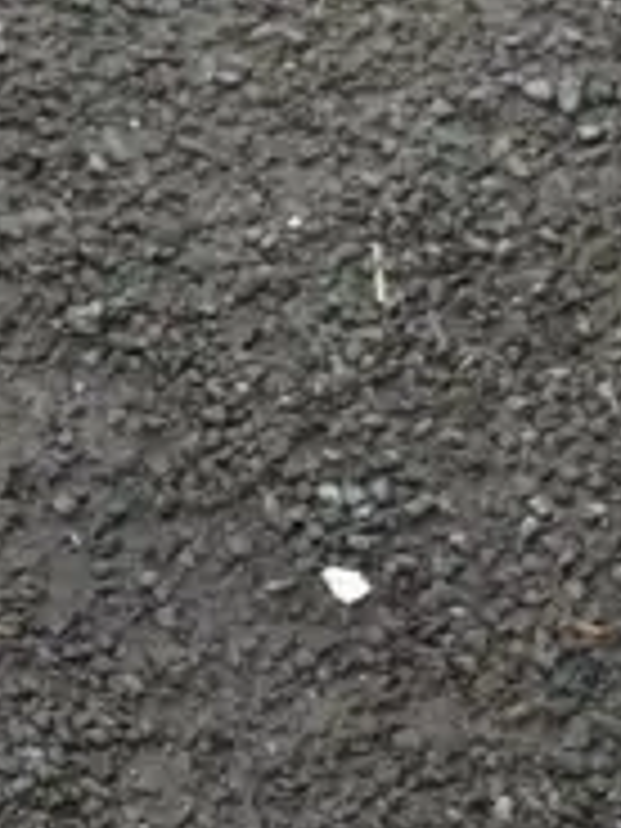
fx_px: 4258
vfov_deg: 9.7
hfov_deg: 7.9
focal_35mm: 178
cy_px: -1210
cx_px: -718
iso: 200
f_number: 4.5
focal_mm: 16
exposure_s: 1/125
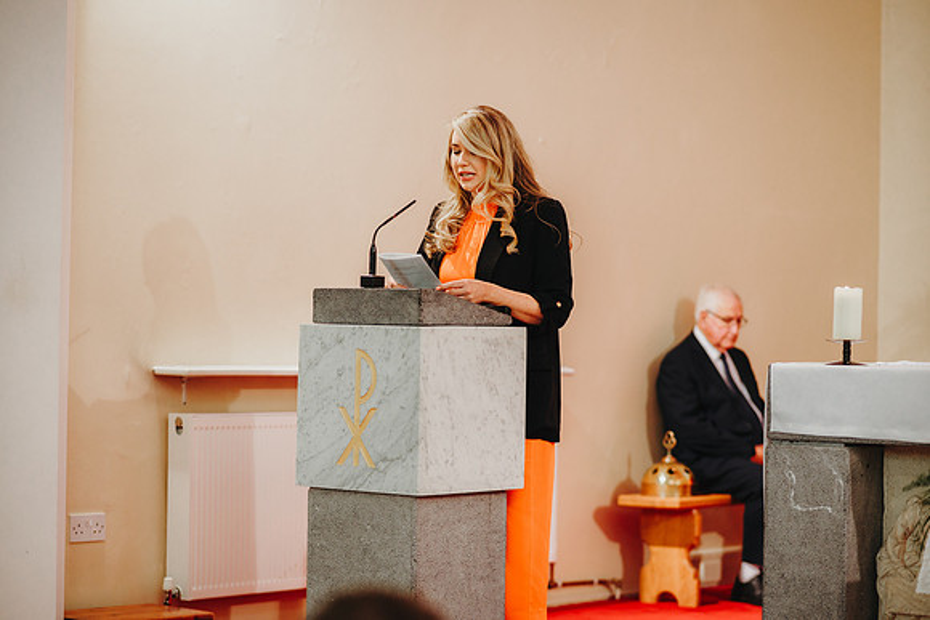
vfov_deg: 16.1
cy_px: 310
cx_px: 465
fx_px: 2196
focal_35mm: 85
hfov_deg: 23.9
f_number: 2
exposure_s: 1/200
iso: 1600
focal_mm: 85
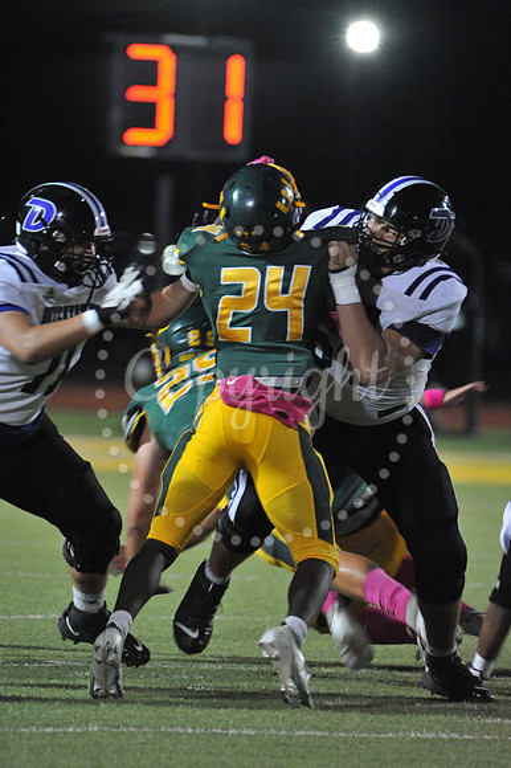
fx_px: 12789
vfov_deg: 3.4
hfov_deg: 2.3
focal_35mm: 600
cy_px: 384
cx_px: 256
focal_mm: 600
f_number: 6.3
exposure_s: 1/200
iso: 6400
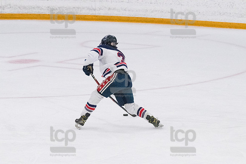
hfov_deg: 7.2
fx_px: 1946
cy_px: 82
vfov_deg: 4.8
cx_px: 123
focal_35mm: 285
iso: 8000
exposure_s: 1/1600
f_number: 5
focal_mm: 190
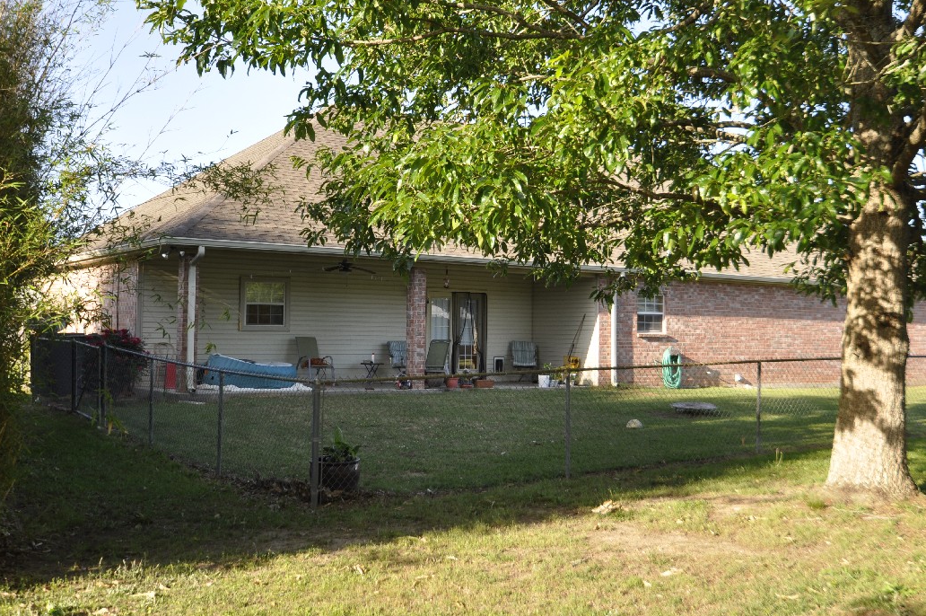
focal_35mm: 42
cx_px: 524
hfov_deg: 46.3
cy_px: 277
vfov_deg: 31.8
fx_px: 1079
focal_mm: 24
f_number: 6.3
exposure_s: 1/160
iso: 200
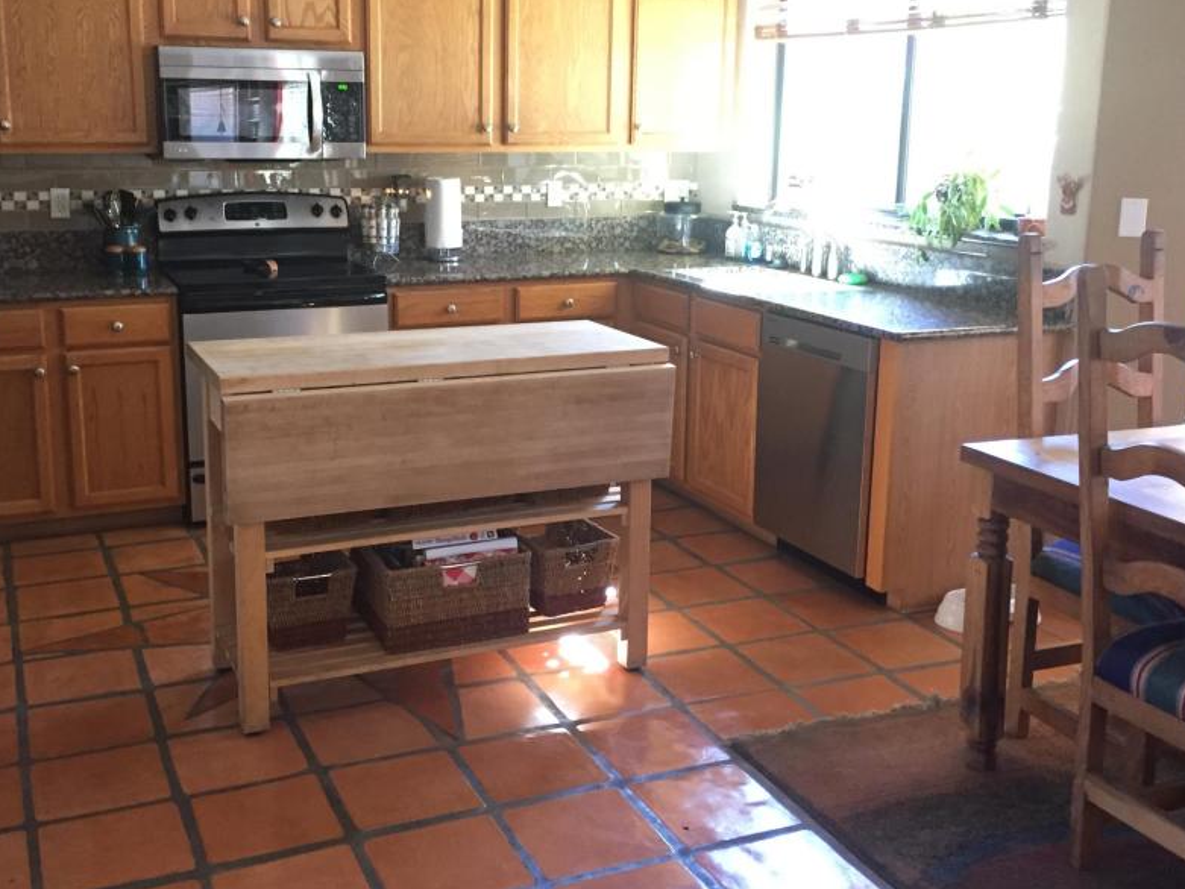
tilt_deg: -12.0
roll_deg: +0.5
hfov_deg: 48.9
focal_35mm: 38
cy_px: 382
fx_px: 1301
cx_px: 520
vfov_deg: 37.7
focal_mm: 4.15
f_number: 2.2
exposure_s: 1/30
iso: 250
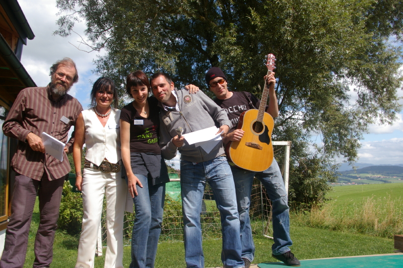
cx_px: 202
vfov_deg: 38.3
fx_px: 386
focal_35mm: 34
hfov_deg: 55.1
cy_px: 134
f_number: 11
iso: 200
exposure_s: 1/180
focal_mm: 23
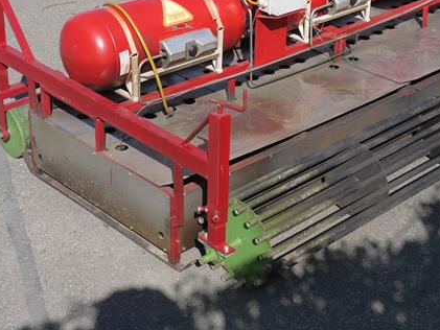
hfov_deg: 25.5
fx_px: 966
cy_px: 80
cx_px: 296
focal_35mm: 76
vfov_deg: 19.3
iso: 100
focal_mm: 25
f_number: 9
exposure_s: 1/320
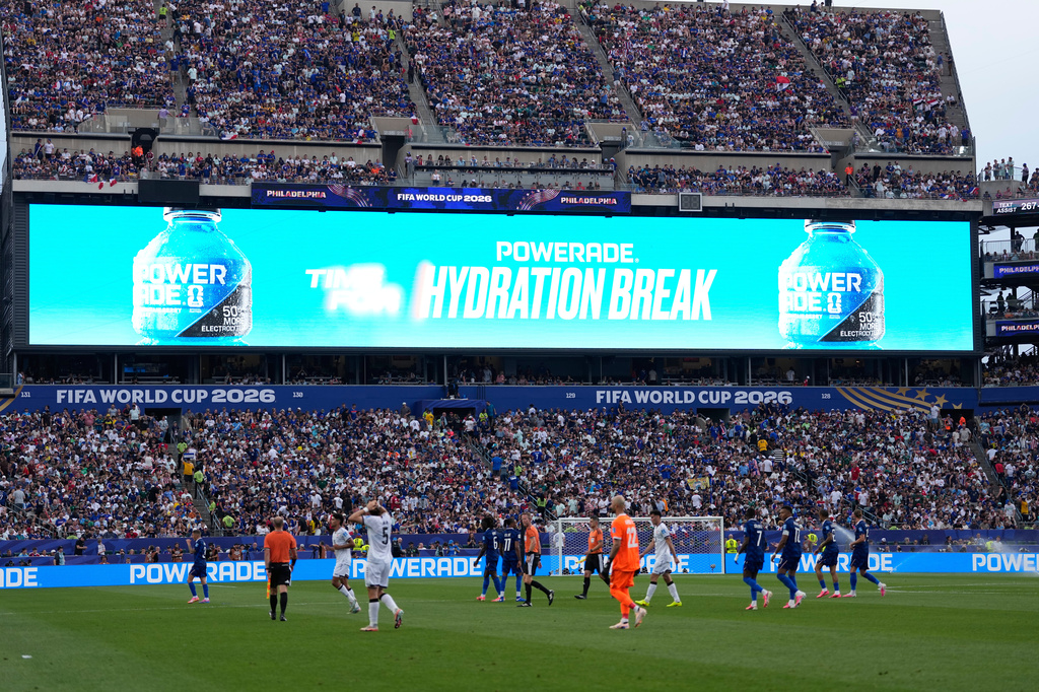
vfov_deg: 15.7
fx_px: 2510
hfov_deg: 23.4
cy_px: 346
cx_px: 520
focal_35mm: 87
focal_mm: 87
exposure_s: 1/2000
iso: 500
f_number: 2.8
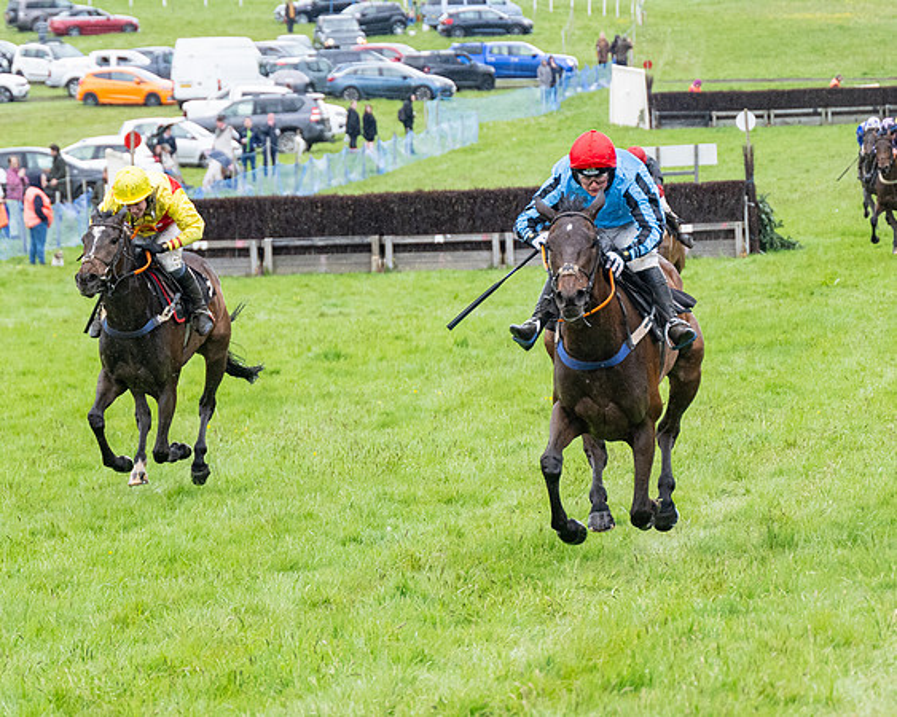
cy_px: 293
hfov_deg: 9.4
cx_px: 507
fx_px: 5457
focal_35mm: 206
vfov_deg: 7.5
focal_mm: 98
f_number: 4
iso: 1000
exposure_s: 1/1000
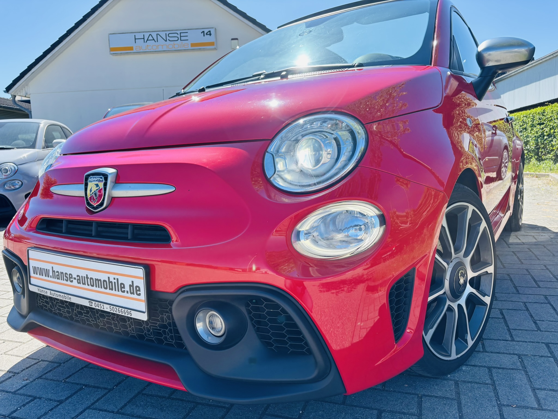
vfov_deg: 53.1
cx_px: 279
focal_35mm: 26
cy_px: 210
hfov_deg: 67.3
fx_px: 419
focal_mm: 5.96
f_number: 1.6
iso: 50
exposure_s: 1/1437
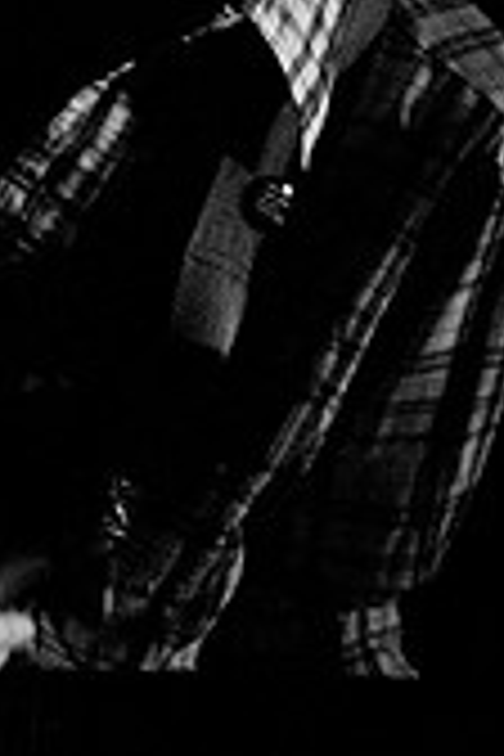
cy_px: 108
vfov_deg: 7.3
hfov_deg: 4.9
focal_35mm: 281
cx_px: 556
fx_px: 5901
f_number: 2.8
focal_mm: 70
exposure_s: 1/125
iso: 1250
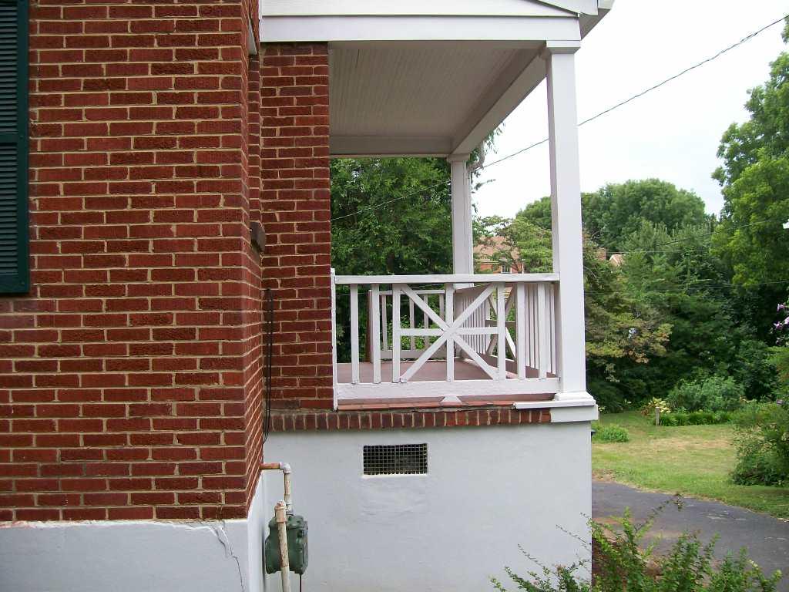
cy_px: 296
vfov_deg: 39.7
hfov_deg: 51.4
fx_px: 821
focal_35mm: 36
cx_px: 394
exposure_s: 1/131
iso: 80
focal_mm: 6
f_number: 2.7
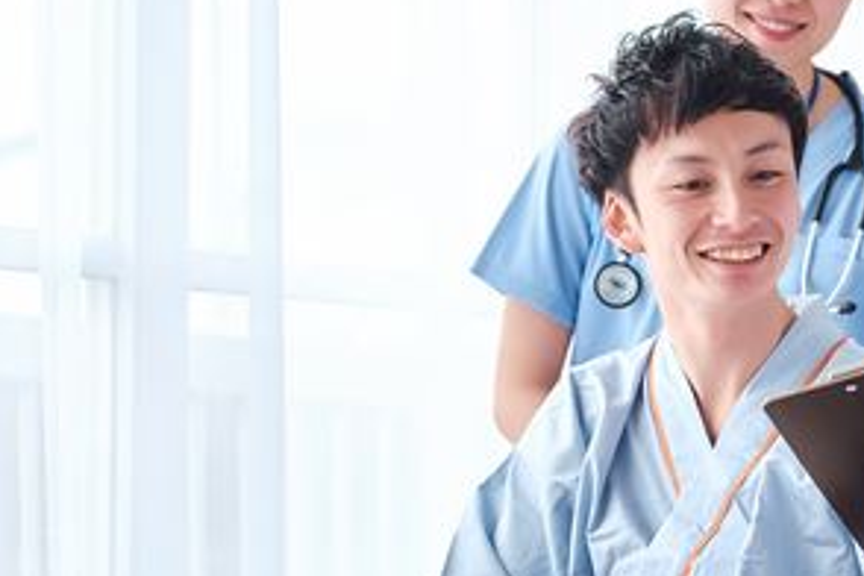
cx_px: 861
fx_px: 3912
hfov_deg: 12.5
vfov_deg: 8.4
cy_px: 326
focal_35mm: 163
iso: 400
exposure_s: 1/300
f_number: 2.8
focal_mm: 50
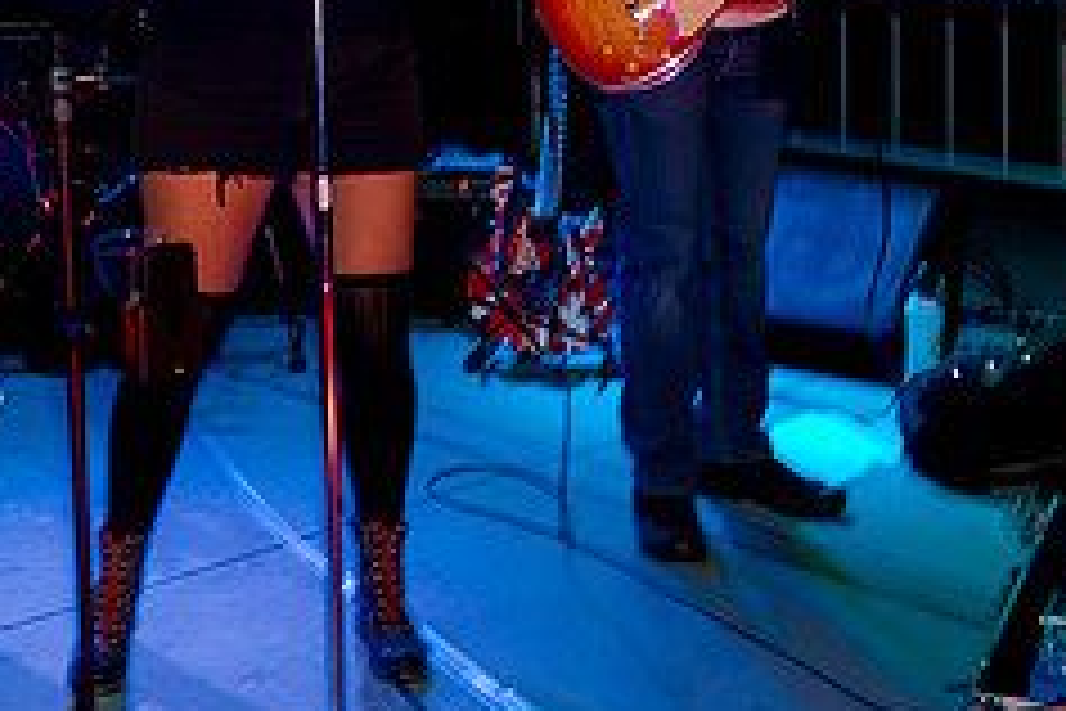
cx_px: -89
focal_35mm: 76
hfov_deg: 24.9
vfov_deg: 17.0
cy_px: -195
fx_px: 2250
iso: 3200
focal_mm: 24
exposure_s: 1/80
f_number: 5
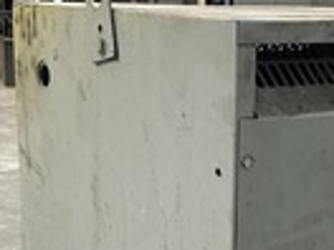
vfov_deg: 15.9
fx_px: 878
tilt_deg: -15.8
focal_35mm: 91
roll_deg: -2.2
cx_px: 235
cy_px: 253
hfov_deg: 21.4
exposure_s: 1/60
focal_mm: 5.1
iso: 500
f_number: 1.6
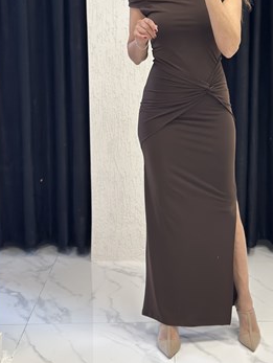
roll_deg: -0.5
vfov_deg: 27.6
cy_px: 119
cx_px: 187
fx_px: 735
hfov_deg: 21.0
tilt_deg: -19.3
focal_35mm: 70
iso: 200
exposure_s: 1/100
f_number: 1.78
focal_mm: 6.86
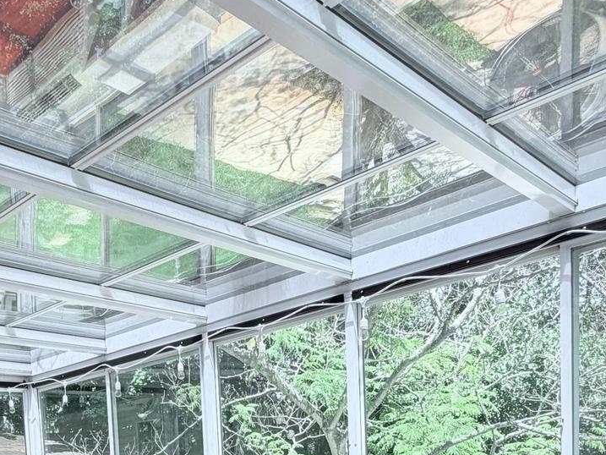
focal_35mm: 40
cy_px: 556
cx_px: 80
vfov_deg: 30.2
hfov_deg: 43.4
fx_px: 700
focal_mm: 2.22
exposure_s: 1/383
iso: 50
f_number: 2.2
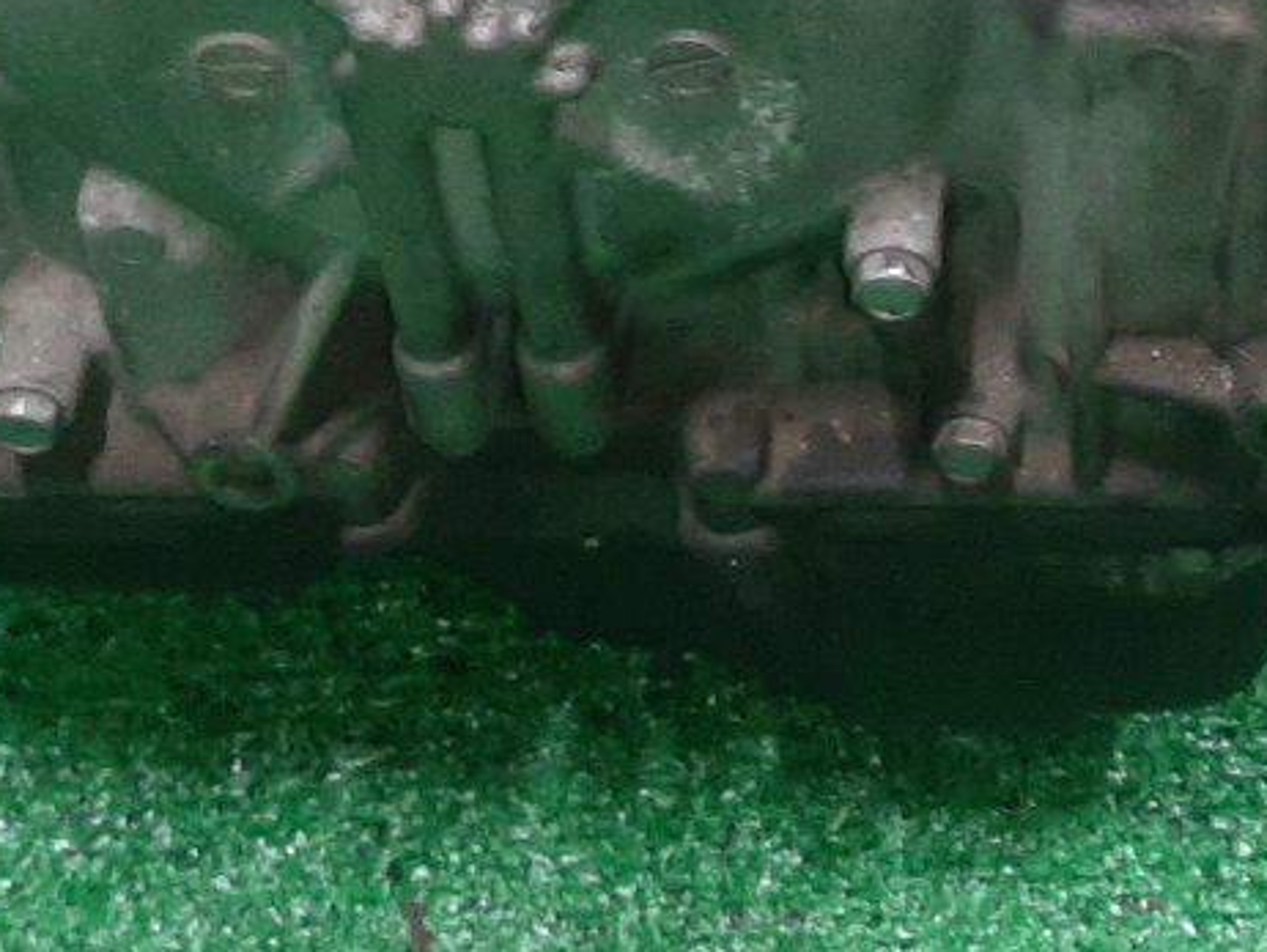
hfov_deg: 23.9
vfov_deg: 16.4
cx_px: 930
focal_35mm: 81
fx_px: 2966
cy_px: -524
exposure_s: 1/50
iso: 198
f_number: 1.7
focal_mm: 3.93
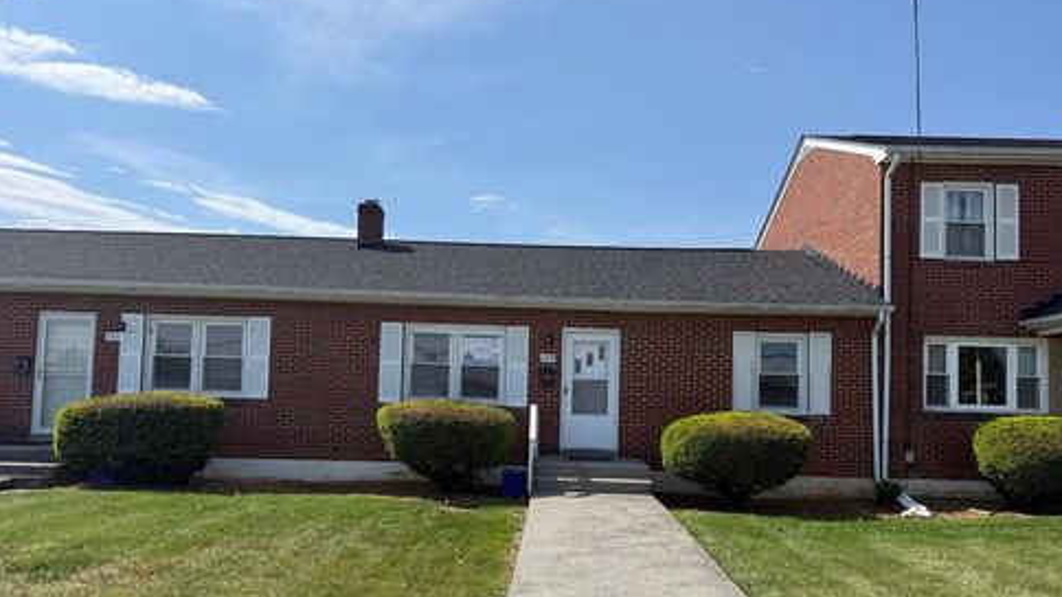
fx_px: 760
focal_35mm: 27
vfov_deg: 42.5
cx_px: 544
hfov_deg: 69.9
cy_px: 381
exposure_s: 1/5714
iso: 80
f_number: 1.78
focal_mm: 6.76
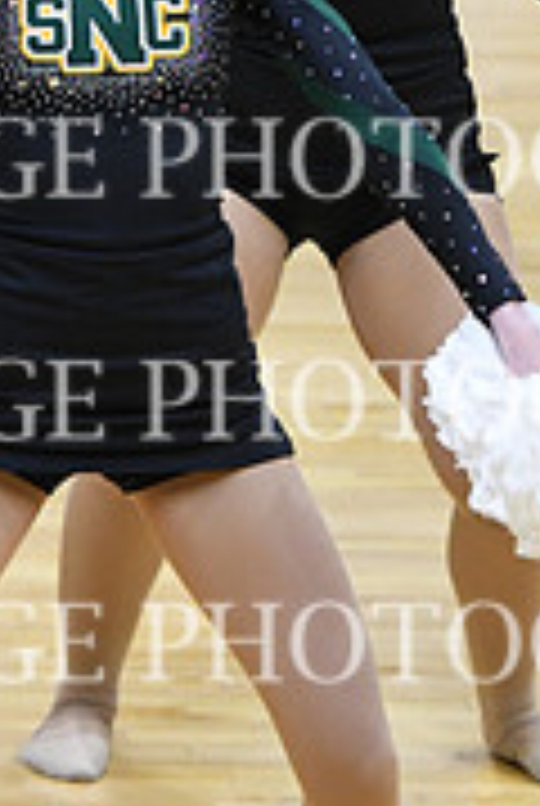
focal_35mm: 653
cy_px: 279
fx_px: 14635
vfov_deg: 3.2
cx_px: 110
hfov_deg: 2.1
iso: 3200
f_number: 2.8
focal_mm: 135
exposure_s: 1/400
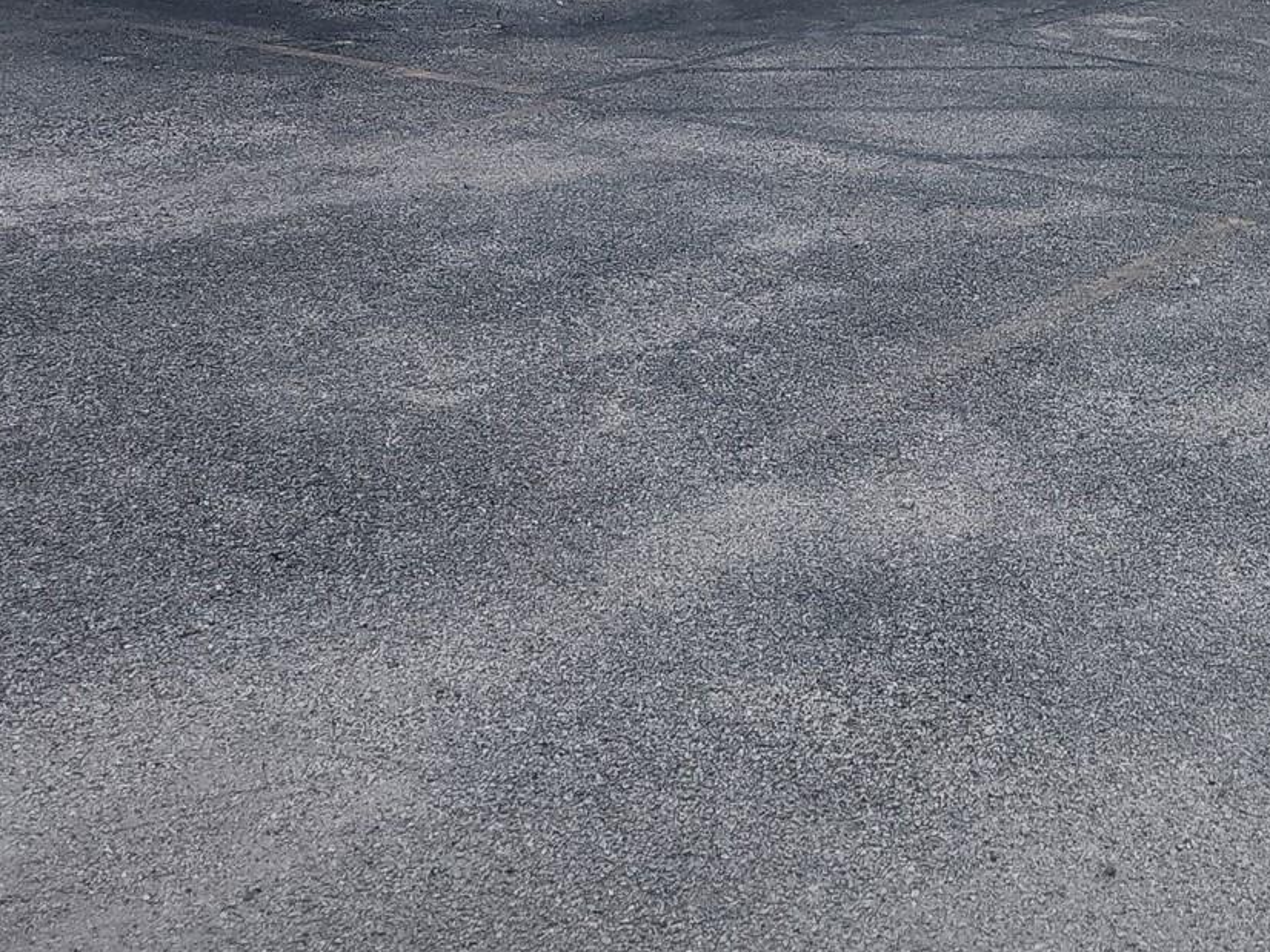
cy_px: -78
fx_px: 2092
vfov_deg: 24.1
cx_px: 873
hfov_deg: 33.4
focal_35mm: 57
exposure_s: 1/60
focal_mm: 6.4
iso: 100
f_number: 1.8
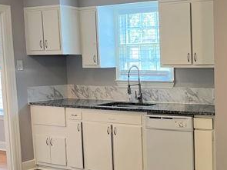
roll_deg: +1.3
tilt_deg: -7.2
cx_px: 223
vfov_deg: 24.7
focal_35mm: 59
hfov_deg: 30.6
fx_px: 387
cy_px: 105
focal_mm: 5.1
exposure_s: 1/60
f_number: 1.6
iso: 100
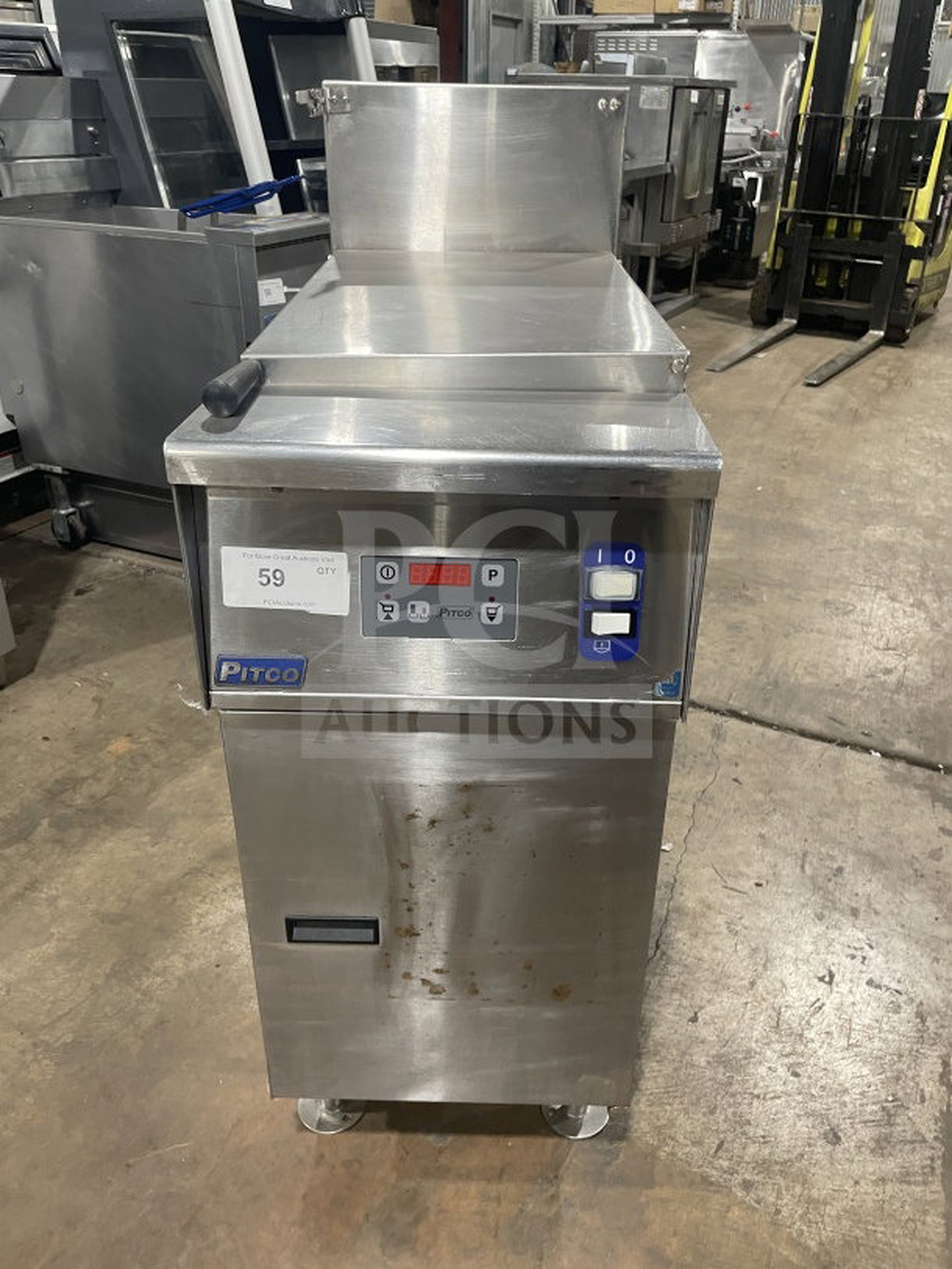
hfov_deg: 53.1
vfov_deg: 67.3
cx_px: 476
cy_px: 634
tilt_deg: -28.2
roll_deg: +0.2
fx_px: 953
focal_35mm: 26
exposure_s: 1/60
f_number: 1.6
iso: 160
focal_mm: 4.2
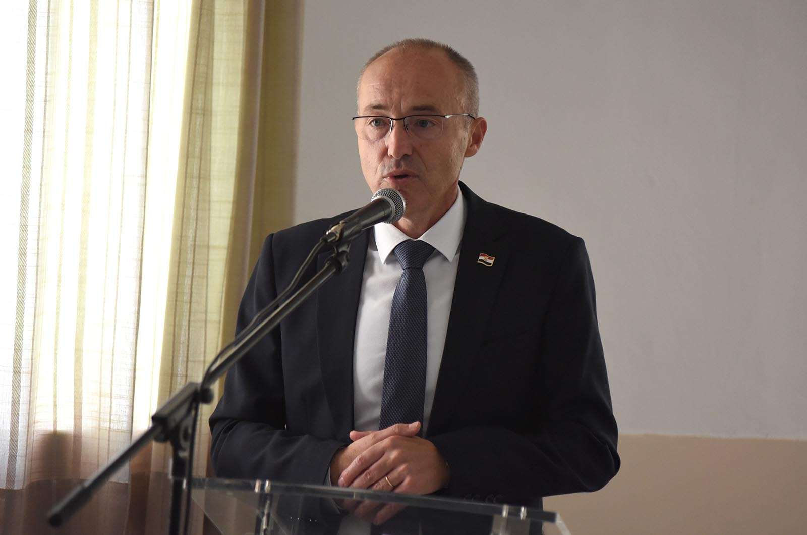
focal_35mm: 185
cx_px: 404
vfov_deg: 7.4
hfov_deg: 11.1
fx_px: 4139
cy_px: 268
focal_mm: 185
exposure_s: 1/1250
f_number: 2.8
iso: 2500
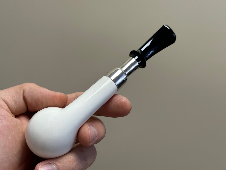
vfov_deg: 30.3
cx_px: 113
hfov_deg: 39.7
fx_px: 313
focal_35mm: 48
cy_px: 85
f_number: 1.78
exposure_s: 1/121
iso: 80
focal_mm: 6.86
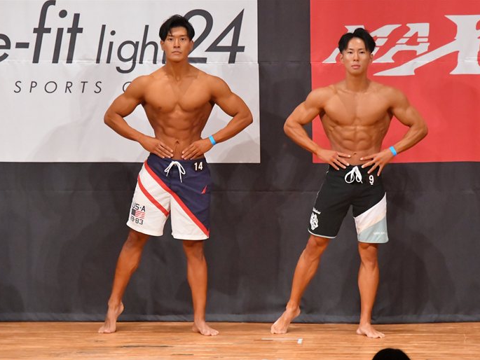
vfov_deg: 4.8
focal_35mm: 310
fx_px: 4299
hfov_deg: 6.4
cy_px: 180
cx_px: 253
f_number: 5.6
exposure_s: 1/400
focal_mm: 190
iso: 11400
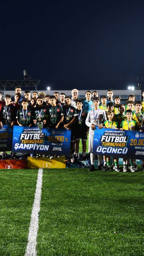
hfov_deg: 26.4
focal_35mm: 45
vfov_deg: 45.5
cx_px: 51
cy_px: 125
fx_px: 306
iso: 1100
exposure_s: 1/250
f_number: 2.8
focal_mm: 24
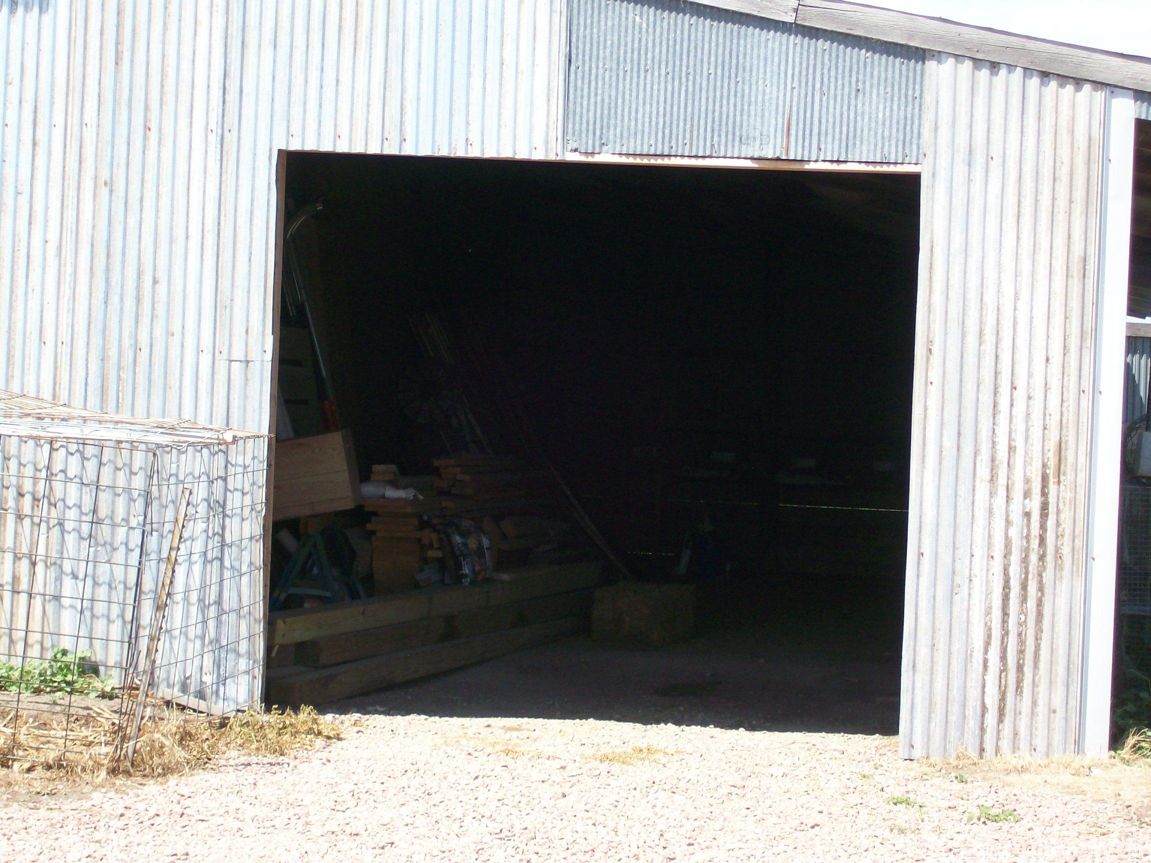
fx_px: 2893
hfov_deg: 22.5
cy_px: 432
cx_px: 576
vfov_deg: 17.0
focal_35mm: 87
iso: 80
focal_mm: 14.3
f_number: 4.3
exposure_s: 1/339
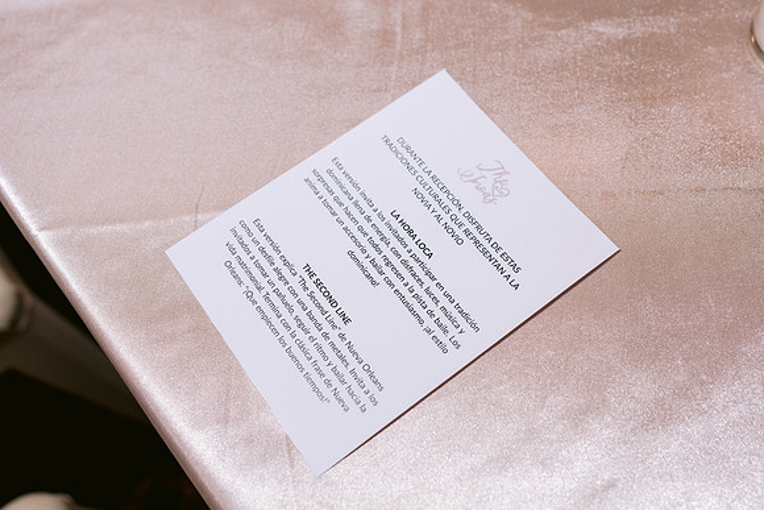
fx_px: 789
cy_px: 252
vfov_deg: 35.8
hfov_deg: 51.7
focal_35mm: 37
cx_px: 379
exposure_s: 1/80
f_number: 5
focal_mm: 35
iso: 1000
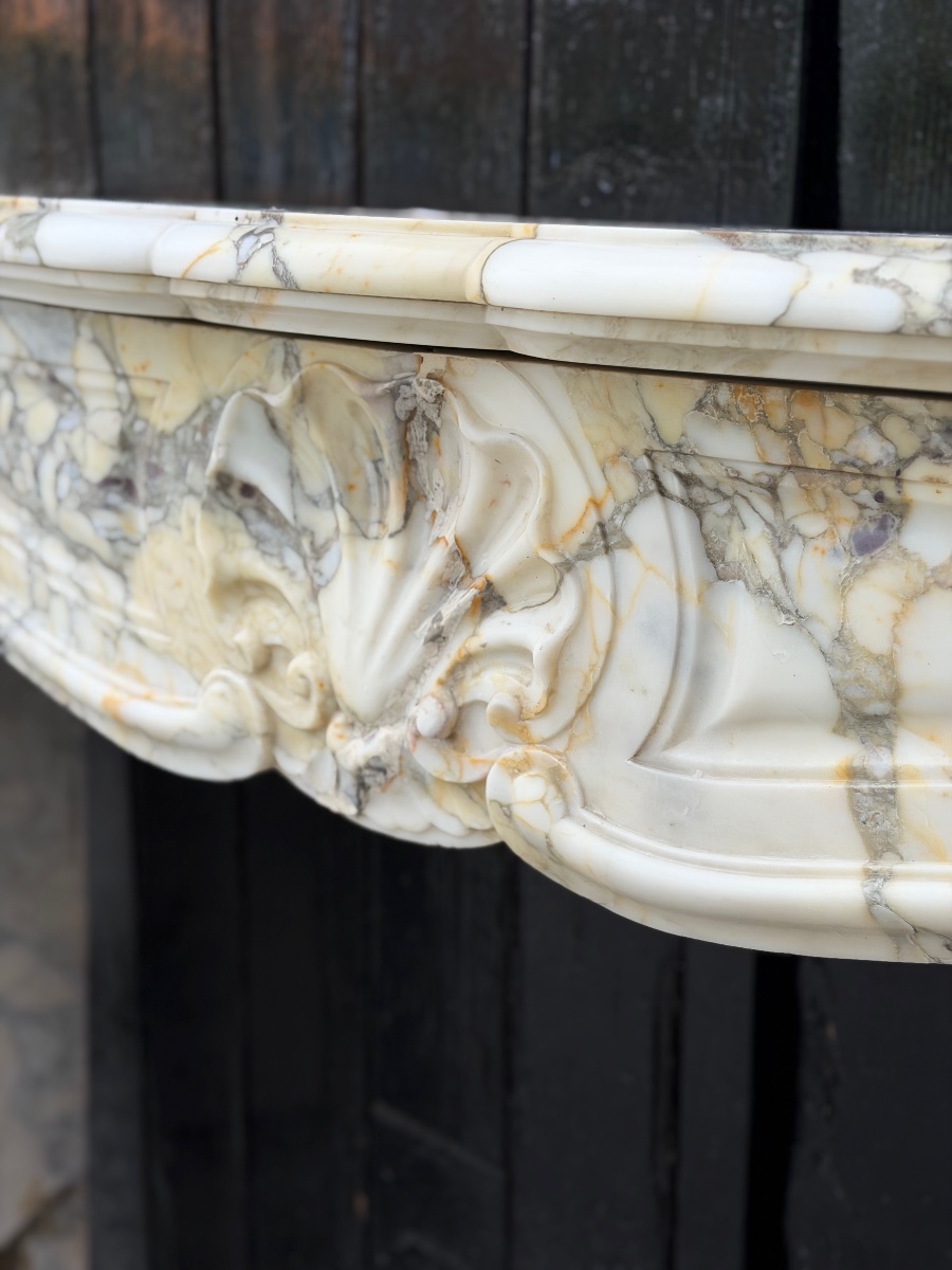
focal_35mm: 48
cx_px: 476
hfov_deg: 30.3
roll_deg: +1.5
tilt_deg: -14.3
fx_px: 1760
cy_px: 635
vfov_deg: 39.7
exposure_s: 1/1116
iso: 64
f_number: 1.78
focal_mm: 6.76
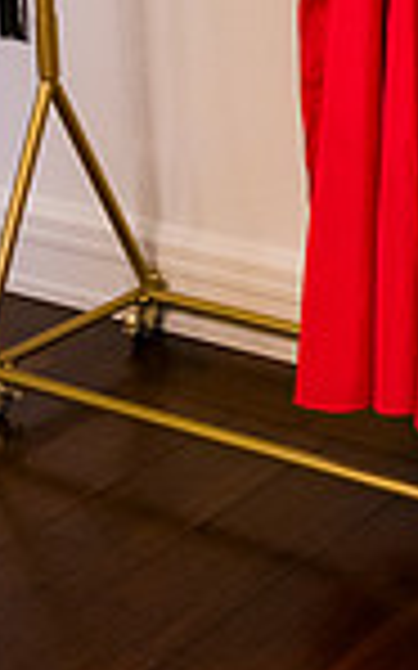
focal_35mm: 108
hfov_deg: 11.6
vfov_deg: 18.4
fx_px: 1970
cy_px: -108
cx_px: 643
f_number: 3.2
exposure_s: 1/160
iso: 3600
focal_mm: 35
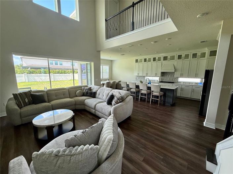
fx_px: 94
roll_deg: -1.1
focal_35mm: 14
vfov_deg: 85.6
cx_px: 116
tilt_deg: -8.4
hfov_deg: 102.1
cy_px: 87
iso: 100
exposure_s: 1/99
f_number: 2.2
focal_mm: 2.22
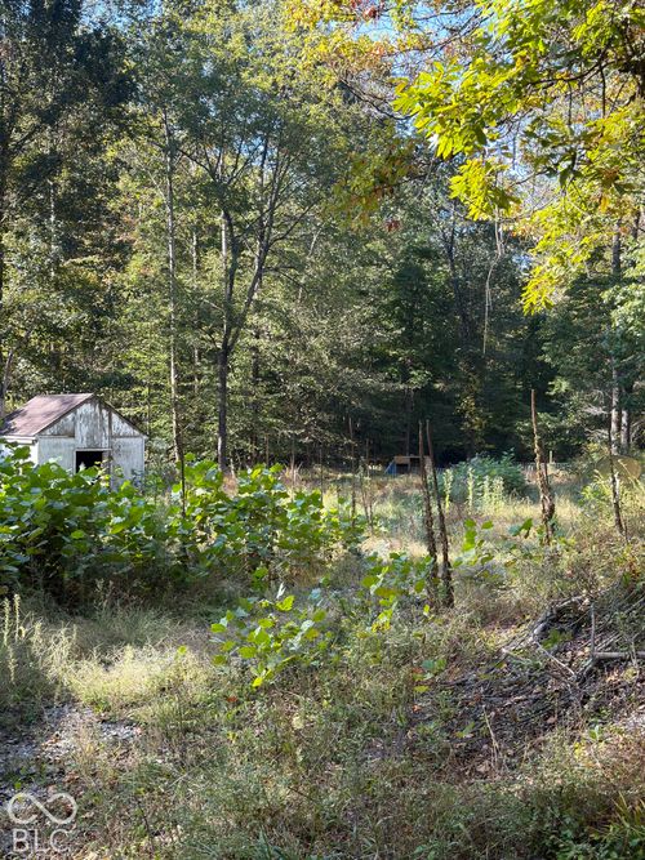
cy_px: 430
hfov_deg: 35.9
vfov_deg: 46.8
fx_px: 994
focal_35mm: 40
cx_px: 322
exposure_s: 1/333
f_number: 1.78
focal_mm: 6.76
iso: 80
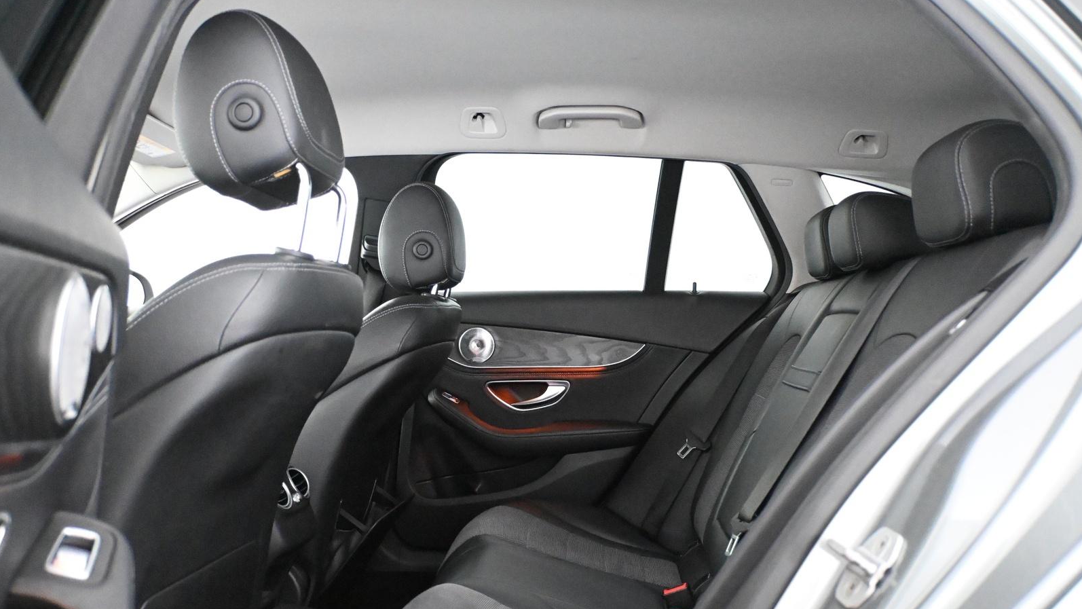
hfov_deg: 58.7
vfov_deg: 35.0
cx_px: 537
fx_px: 962
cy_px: 363
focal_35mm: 34
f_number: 4
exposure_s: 1/50
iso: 12800
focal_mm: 21
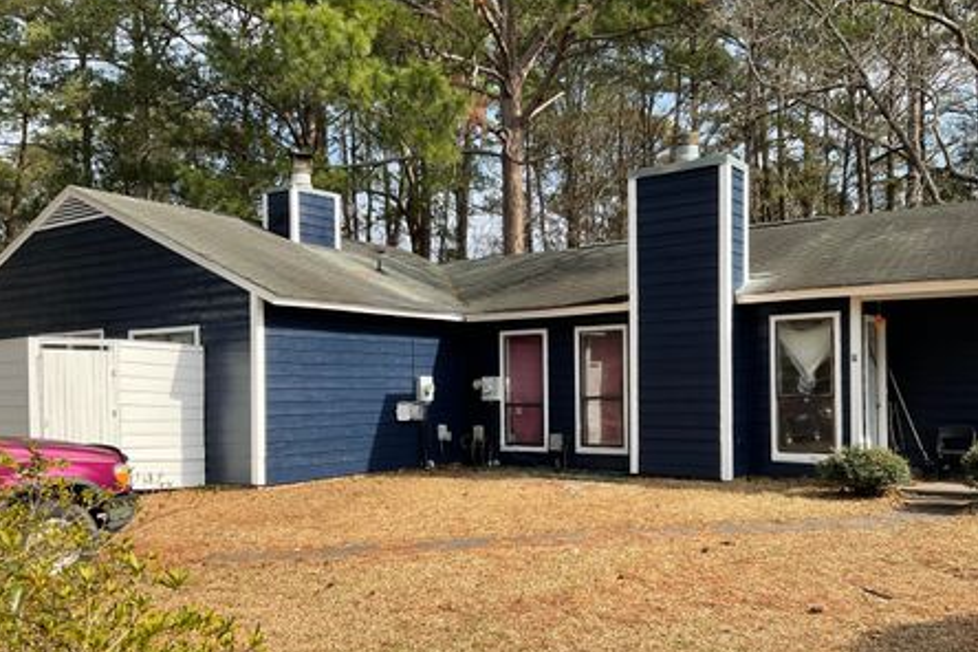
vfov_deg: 38.8
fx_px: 924
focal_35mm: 34
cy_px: 382
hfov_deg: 55.7
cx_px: 544
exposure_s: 1/1055
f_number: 1.8
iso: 16
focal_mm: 3
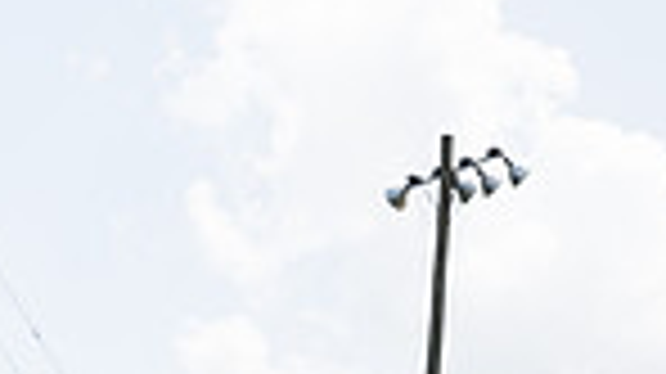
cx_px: 612
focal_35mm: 124
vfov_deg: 8.9
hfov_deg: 17.0
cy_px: 879
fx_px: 2188
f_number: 10
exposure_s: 1/250
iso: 160
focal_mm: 39
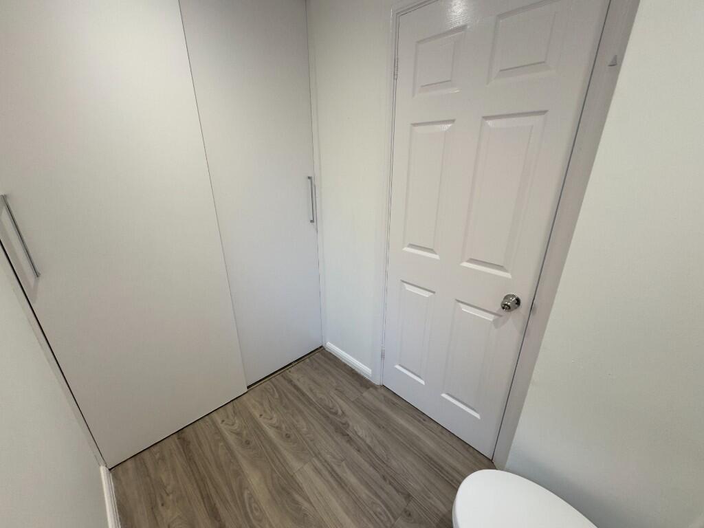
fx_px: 285
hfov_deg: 102.1
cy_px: 264
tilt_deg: -20.3
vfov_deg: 85.7
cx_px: 352
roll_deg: +0.8
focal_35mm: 14
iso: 100
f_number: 2.2
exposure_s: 1/100
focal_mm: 2.22
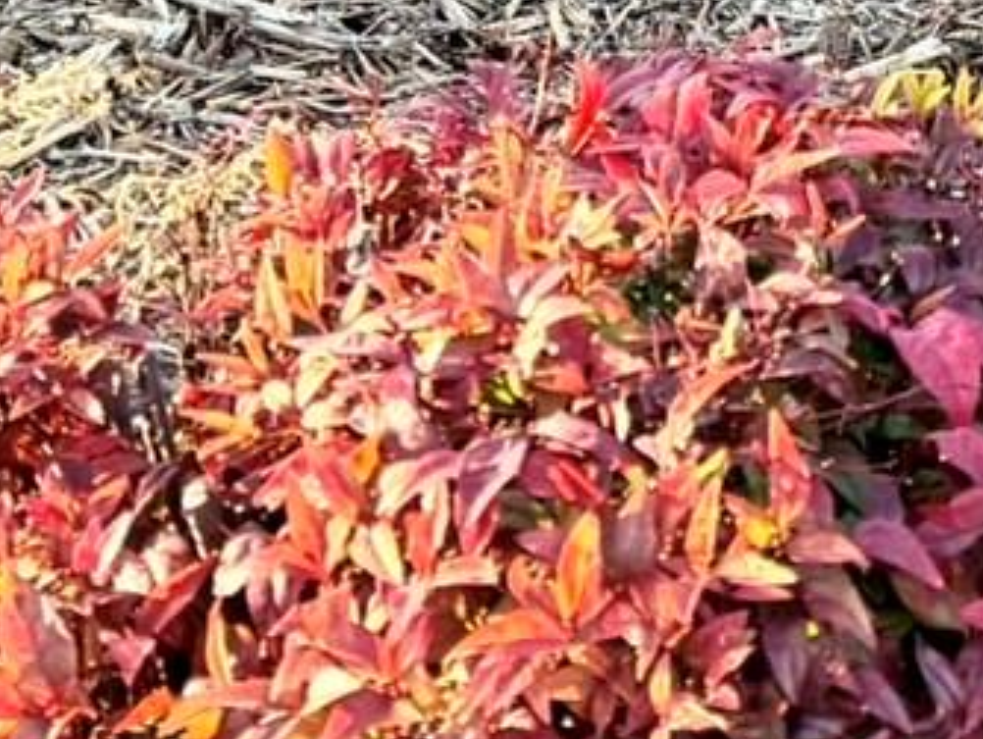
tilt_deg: -5.5
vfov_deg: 8.7
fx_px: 4177
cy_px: -1340
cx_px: 1101
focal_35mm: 147
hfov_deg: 13.1
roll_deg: -1.1
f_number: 1.78
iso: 100
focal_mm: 6.76
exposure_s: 1/702
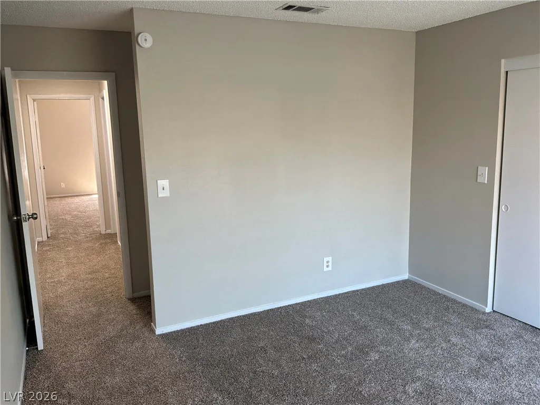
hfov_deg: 63.4
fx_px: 437
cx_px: 270
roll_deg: +1.0
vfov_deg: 49.7
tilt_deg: -10.5
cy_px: 202
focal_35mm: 28
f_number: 1.8
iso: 100
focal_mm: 3
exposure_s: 1/60
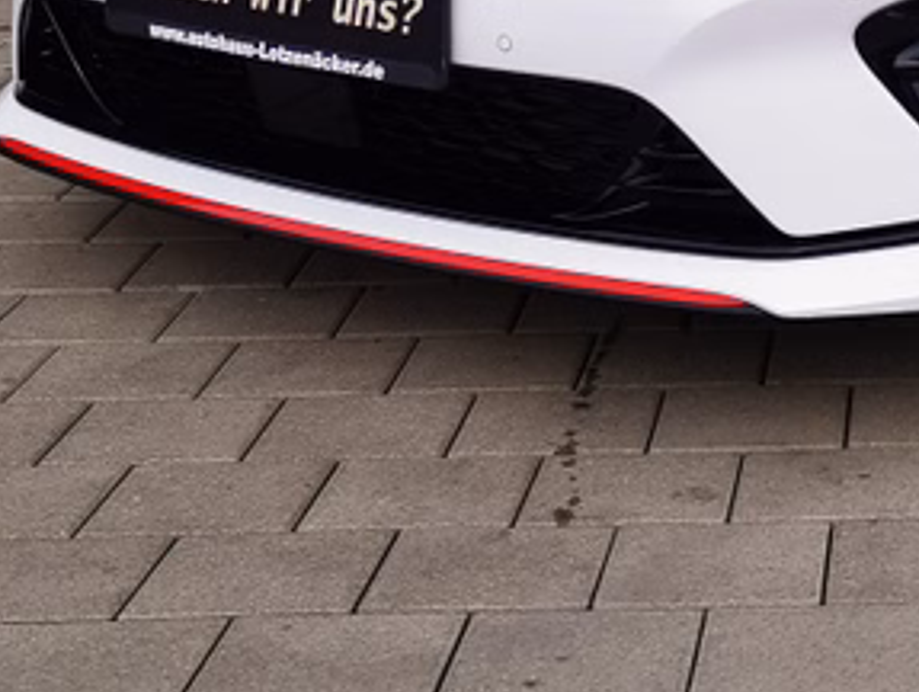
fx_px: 2738
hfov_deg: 18.3
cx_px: 1037
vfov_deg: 13.8
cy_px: -224
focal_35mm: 103
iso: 50
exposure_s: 1/2132
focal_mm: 5.58
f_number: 1.8
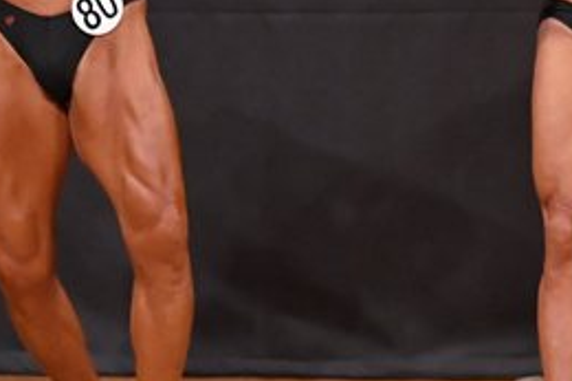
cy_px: 108
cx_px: 19
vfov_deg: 1.7
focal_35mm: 806
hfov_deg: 2.6
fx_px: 12798
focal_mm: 180
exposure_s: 1/400
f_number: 5.6
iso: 6400
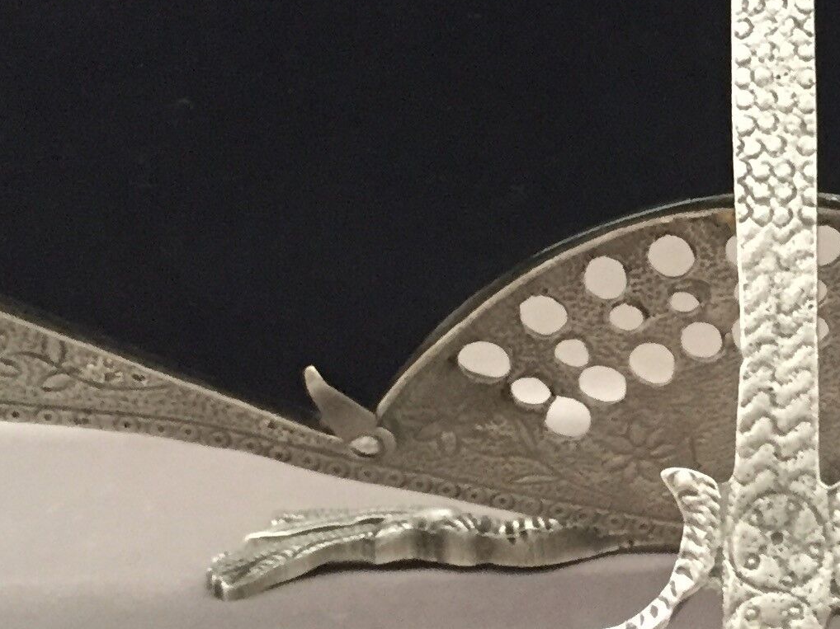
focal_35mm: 93
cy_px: 181
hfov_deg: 20.4
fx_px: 2256
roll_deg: -0.5
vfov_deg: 15.8
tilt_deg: -4.8
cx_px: 831
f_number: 2.2
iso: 250
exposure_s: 1/17
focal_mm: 4.15
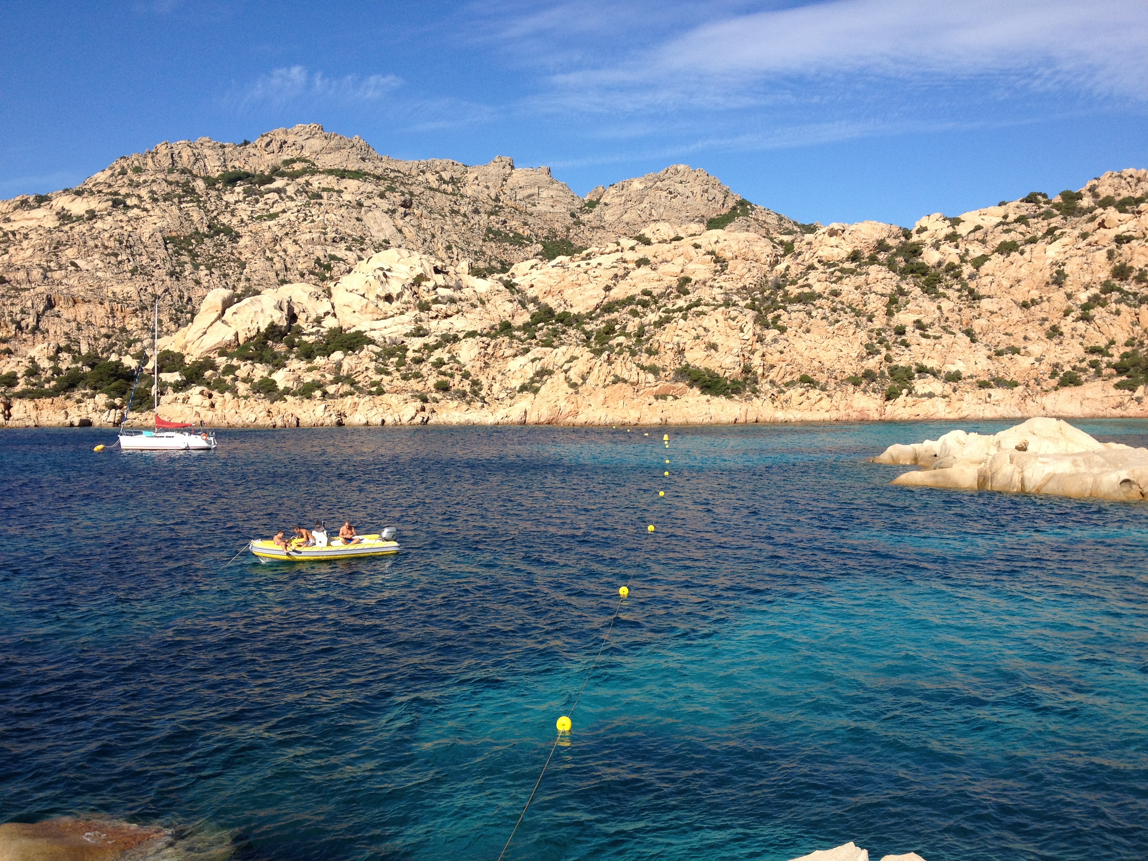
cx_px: 574
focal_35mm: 35
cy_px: 430
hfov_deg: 52.6
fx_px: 1161
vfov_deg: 40.7
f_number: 2.4
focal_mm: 4.28
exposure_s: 1/1783
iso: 64
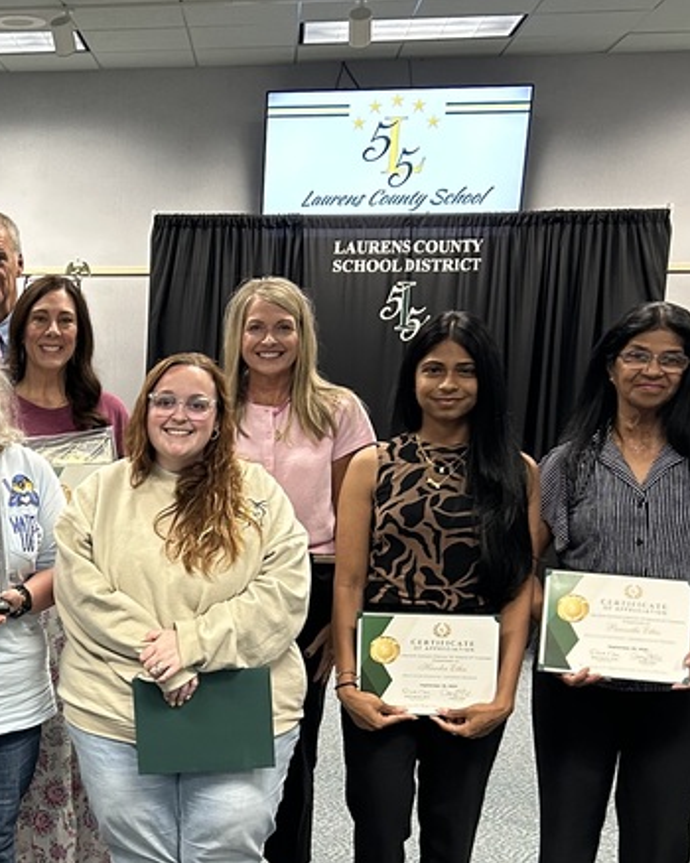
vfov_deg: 32.1
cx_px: -51
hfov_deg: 24.6
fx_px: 1482
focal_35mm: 58
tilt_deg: -8.4
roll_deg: +0.3
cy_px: 611
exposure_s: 1/60
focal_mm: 5.7
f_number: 1.5
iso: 200
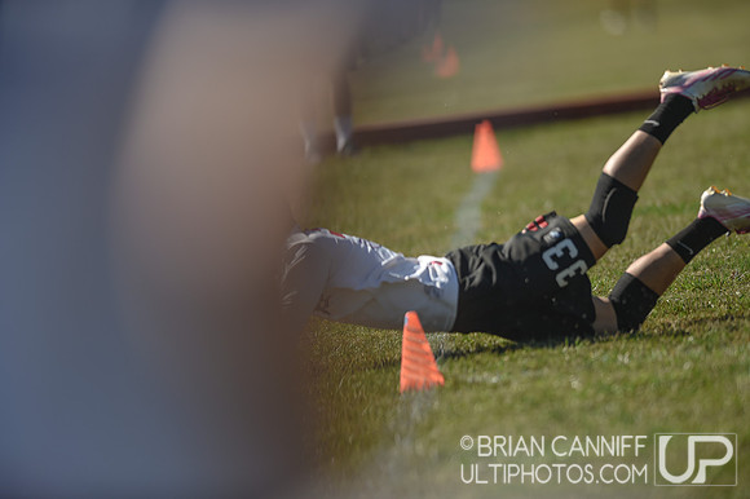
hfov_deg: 5.2
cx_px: 375
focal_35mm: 400
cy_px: 250
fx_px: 8328
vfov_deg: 3.4
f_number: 2.8
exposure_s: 1/3200
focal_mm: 400
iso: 200
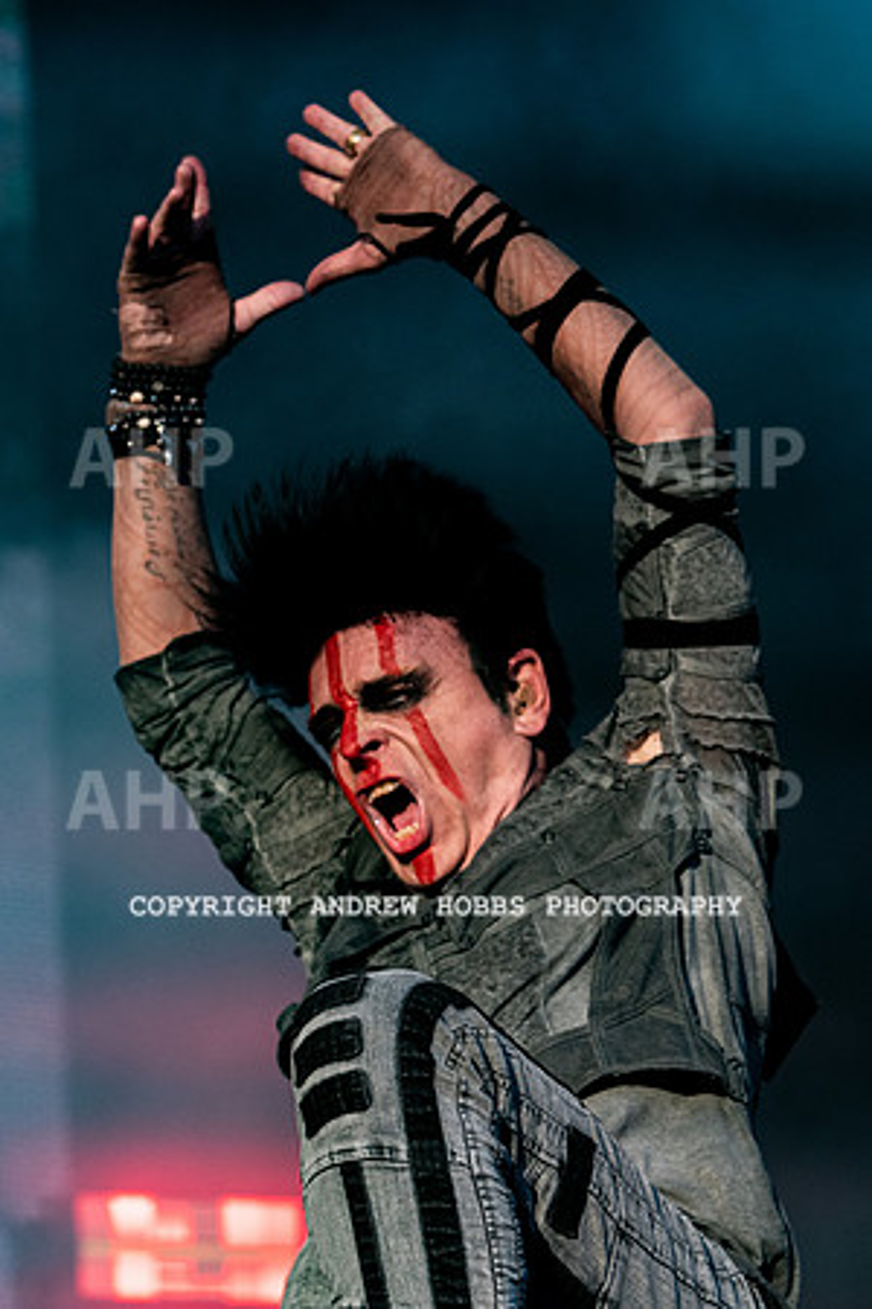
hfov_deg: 6.8
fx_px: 7342
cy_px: 631
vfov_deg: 10.2
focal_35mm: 202
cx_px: 568
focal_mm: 130
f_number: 4.5
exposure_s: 1/6400
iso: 800
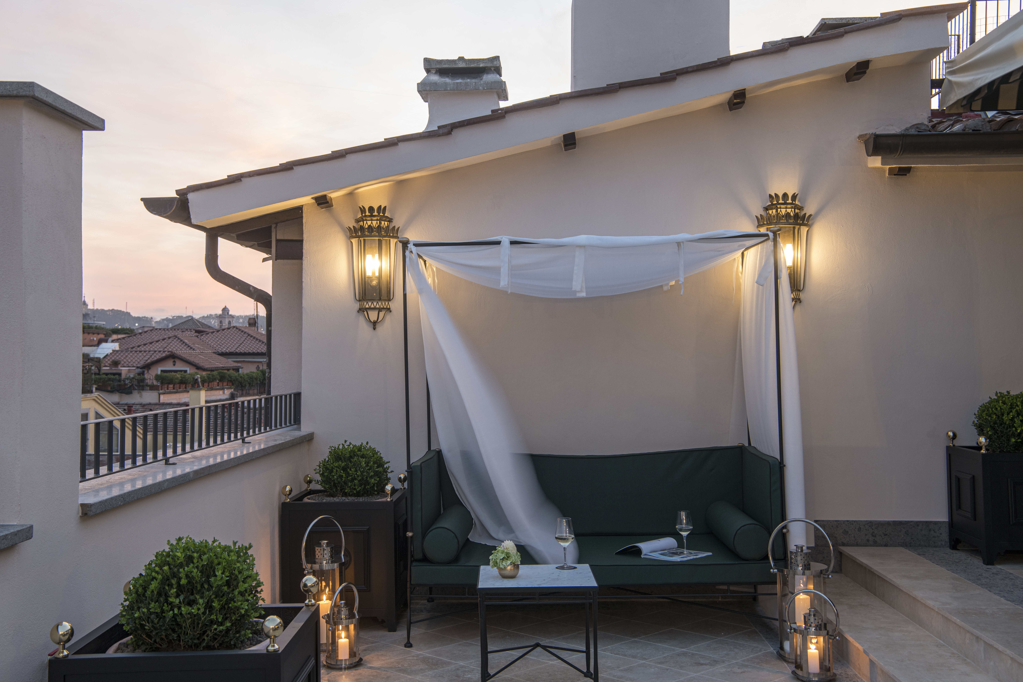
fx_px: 1193
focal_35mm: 42
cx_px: 512
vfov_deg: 31.9
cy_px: 341
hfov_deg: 46.4
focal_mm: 42
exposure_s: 1/2
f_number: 8
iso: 250
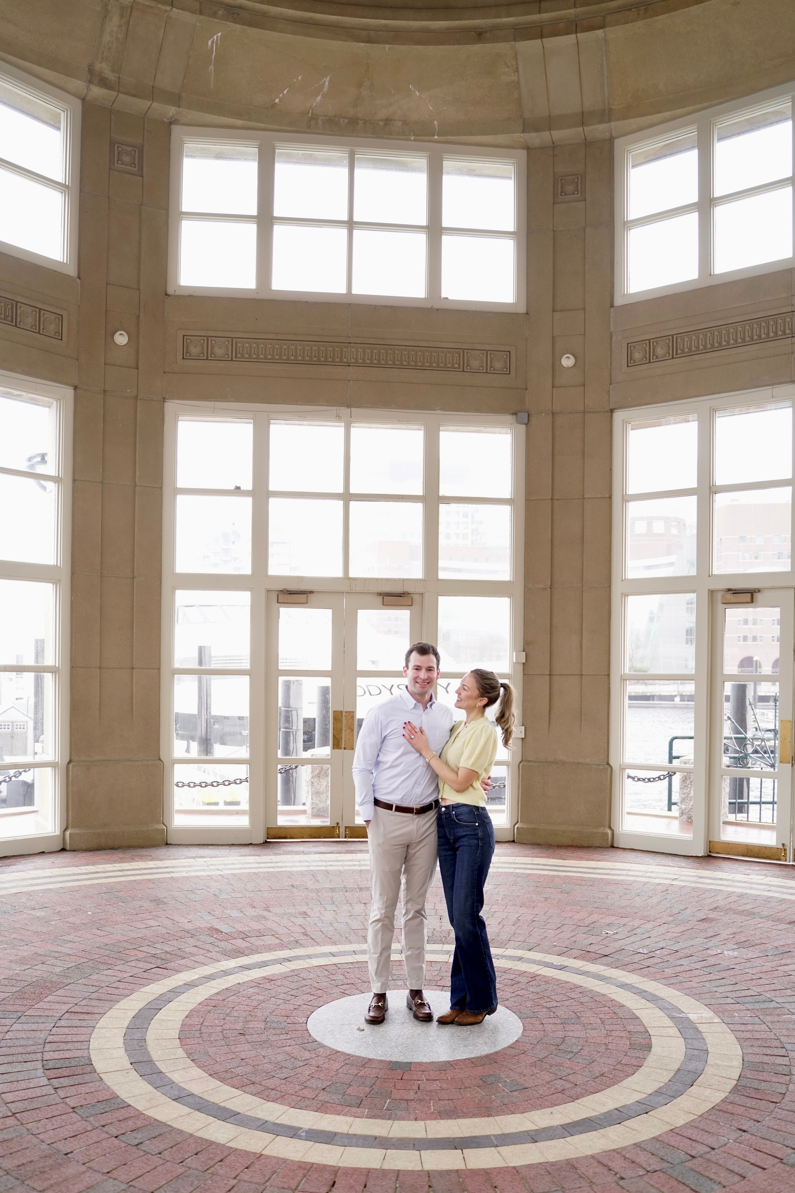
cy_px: 596
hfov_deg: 42.3
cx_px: 398
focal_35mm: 31
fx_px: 1026
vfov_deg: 60.3
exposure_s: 1/60
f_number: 2.8
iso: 400
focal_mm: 31
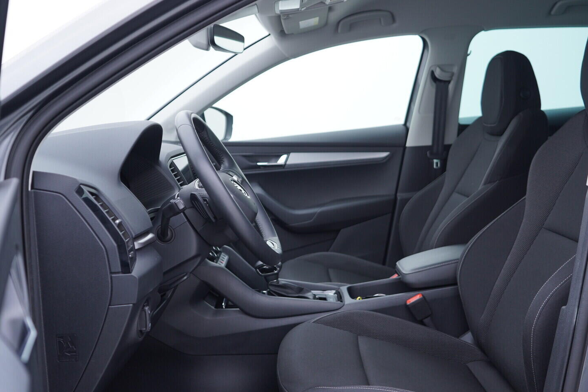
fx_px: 588
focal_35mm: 36
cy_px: 196
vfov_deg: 36.9
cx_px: 294
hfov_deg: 53.1
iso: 125
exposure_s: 1/40
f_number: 2.8
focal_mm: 24
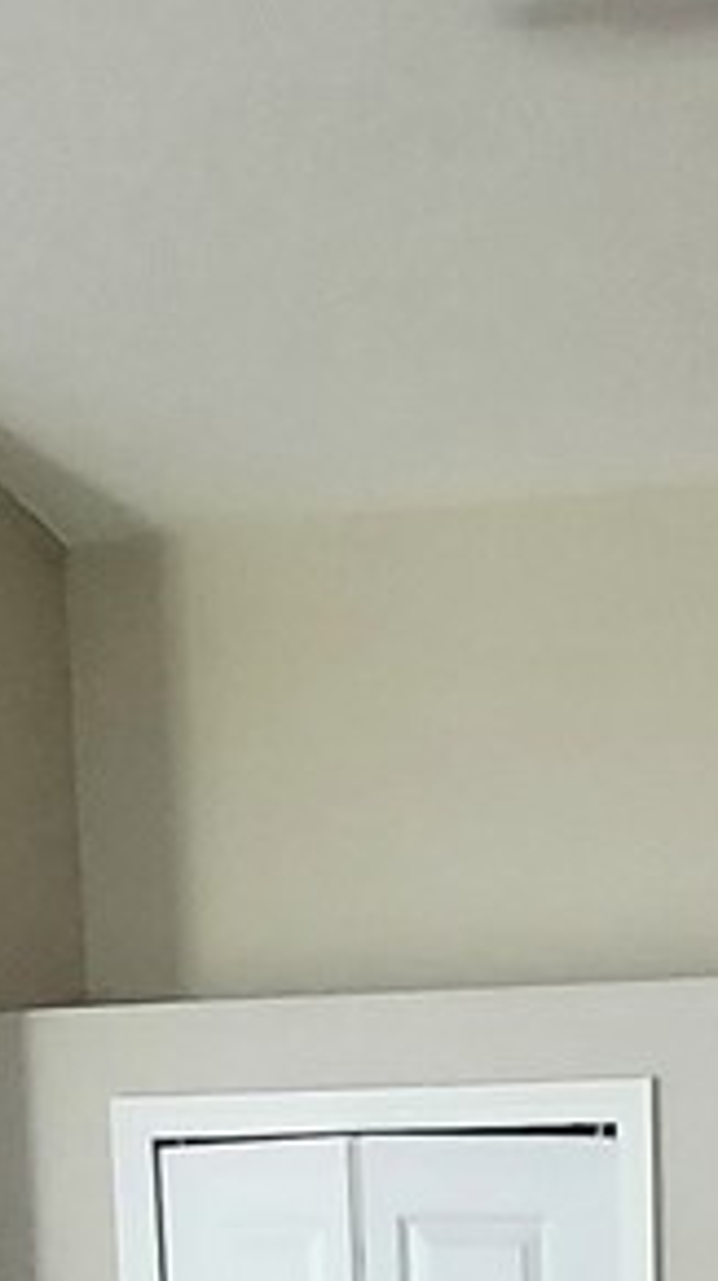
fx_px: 2648
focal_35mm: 78
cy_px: 1897
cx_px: 1022
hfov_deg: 14.6
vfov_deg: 22.5
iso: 320
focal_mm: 1.74
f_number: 2.2
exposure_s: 1/40
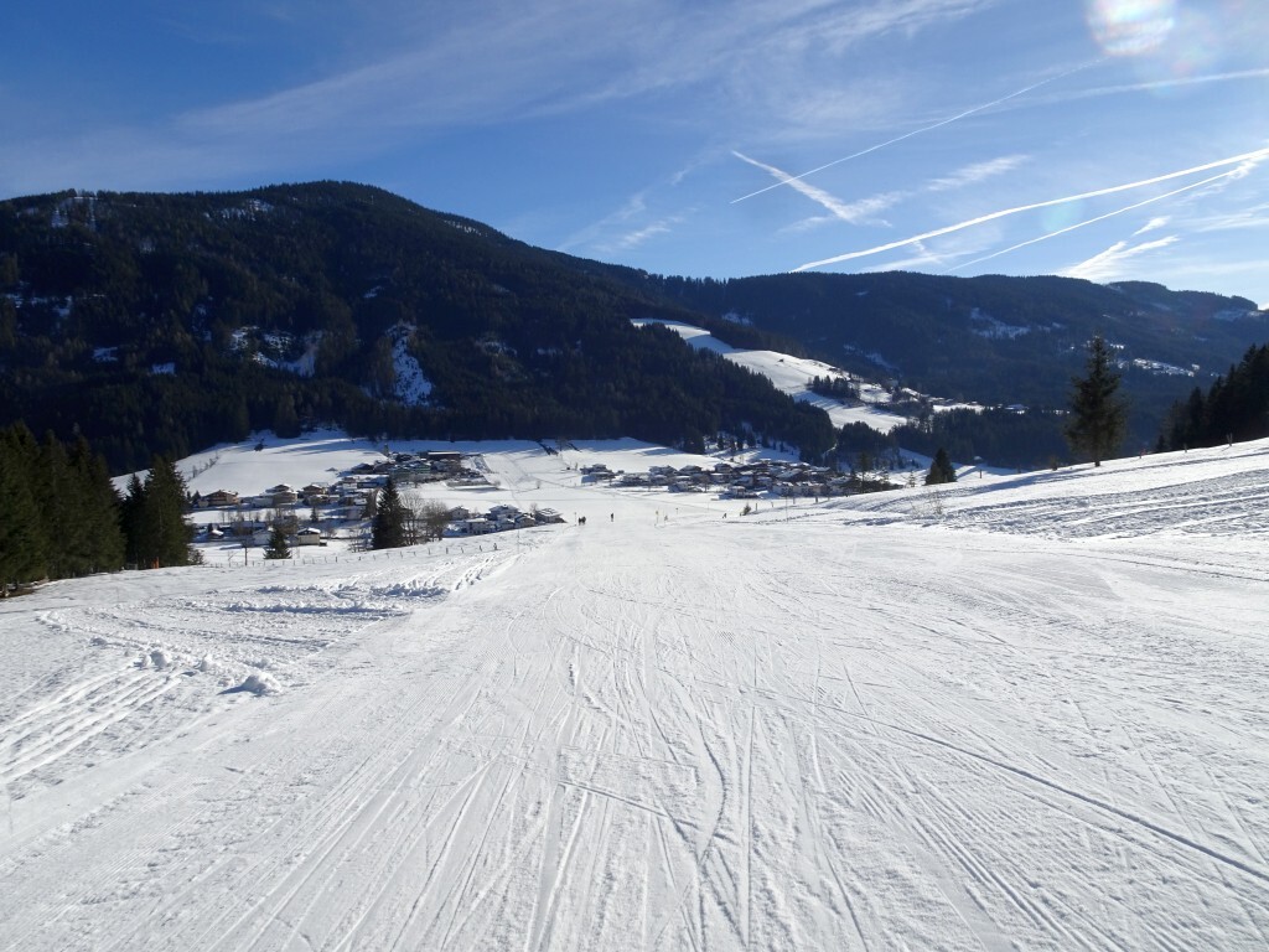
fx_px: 880
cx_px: 634
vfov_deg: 56.8
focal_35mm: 24
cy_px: 476
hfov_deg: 71.6
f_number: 3.5
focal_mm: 4.1
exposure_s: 1/1600
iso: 80
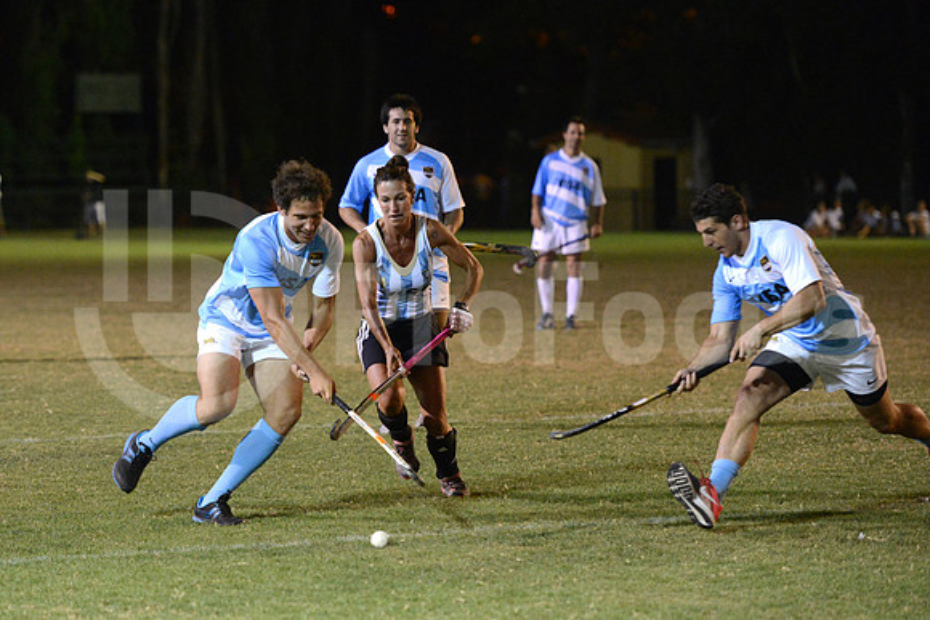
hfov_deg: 15.2
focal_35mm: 135
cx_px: 465
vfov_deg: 10.2
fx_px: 3488
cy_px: 310
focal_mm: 135
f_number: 2.8
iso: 5000
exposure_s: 1/400
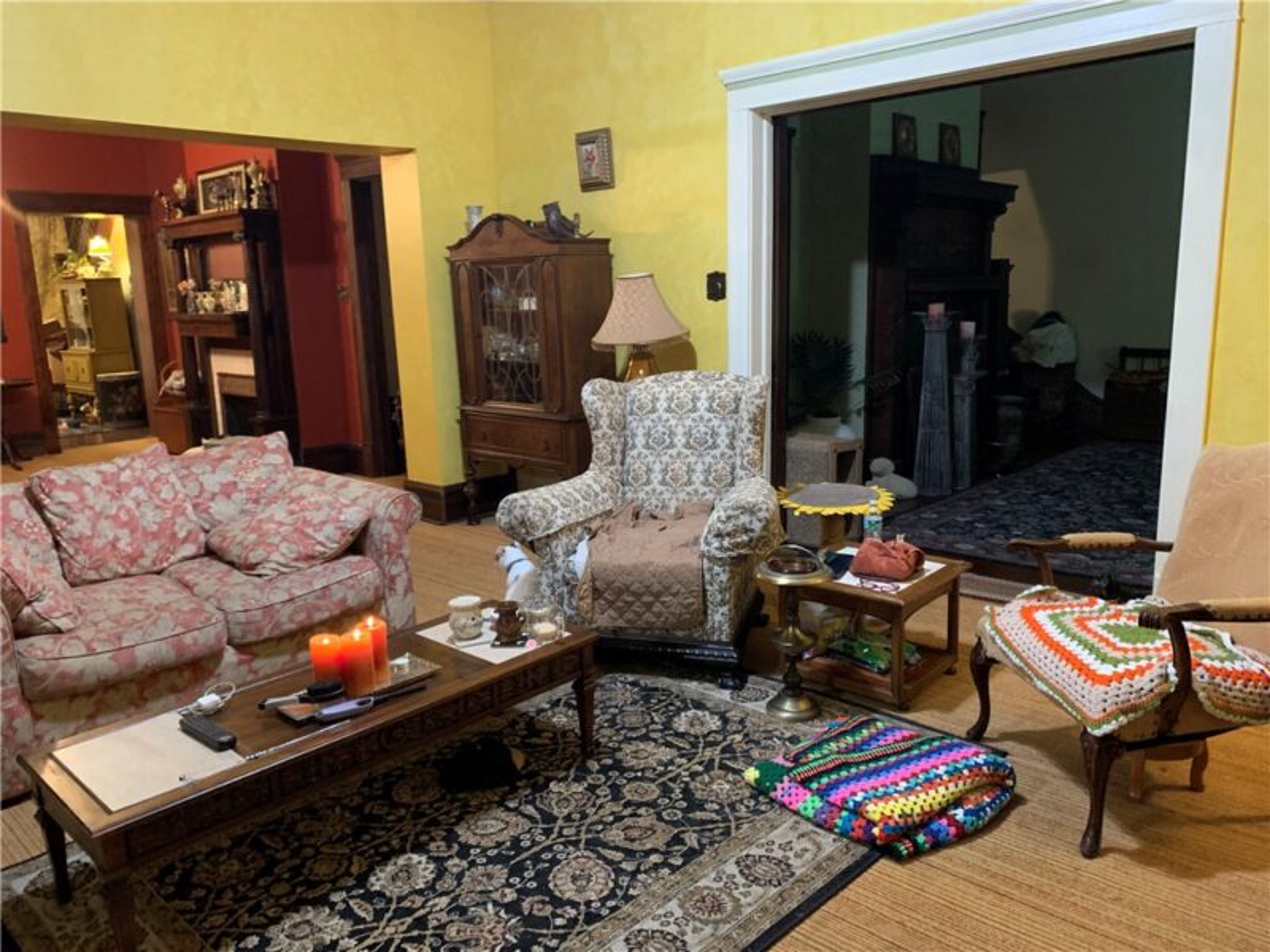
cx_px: 635
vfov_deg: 53.1
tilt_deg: -11.3
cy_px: 476
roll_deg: +2.3
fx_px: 954
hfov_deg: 67.3
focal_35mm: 26
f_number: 1.8
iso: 500
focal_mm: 4.25
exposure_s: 1/30
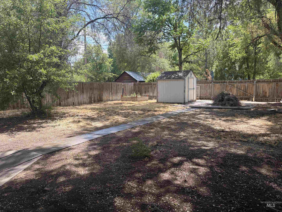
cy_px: 106
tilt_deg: -5.2
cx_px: 141
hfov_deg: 67.3
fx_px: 212
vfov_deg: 53.1
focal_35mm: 26
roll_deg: +1.2
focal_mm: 5.96
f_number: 1.6
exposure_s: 1/756
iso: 64
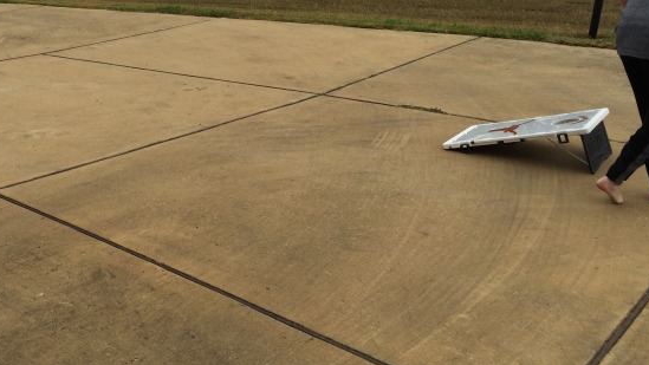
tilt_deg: -12.3
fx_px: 792
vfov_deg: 24.9
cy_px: 14
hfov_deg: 43.6
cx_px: 192
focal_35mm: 46
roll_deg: +1.2
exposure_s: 1/933
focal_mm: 4.15
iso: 32
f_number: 2.2
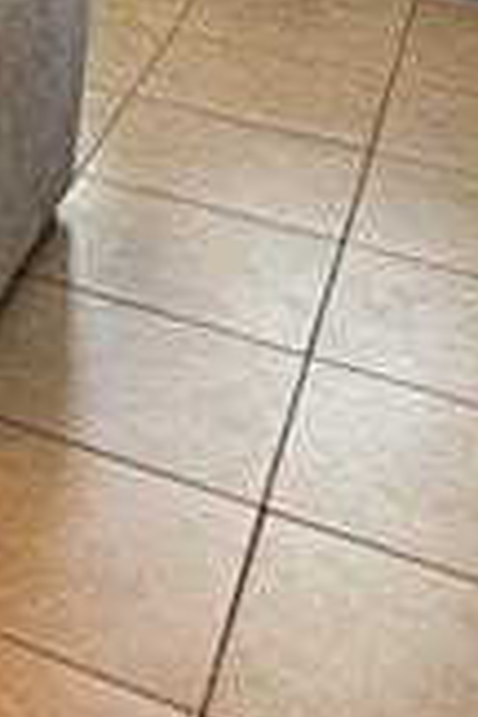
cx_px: -571
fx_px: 1832
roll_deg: -0.9
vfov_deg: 18.6
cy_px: -469
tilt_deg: -5.2
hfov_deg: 12.5
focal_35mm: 92
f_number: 2.2
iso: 250
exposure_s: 1/60
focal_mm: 2.22
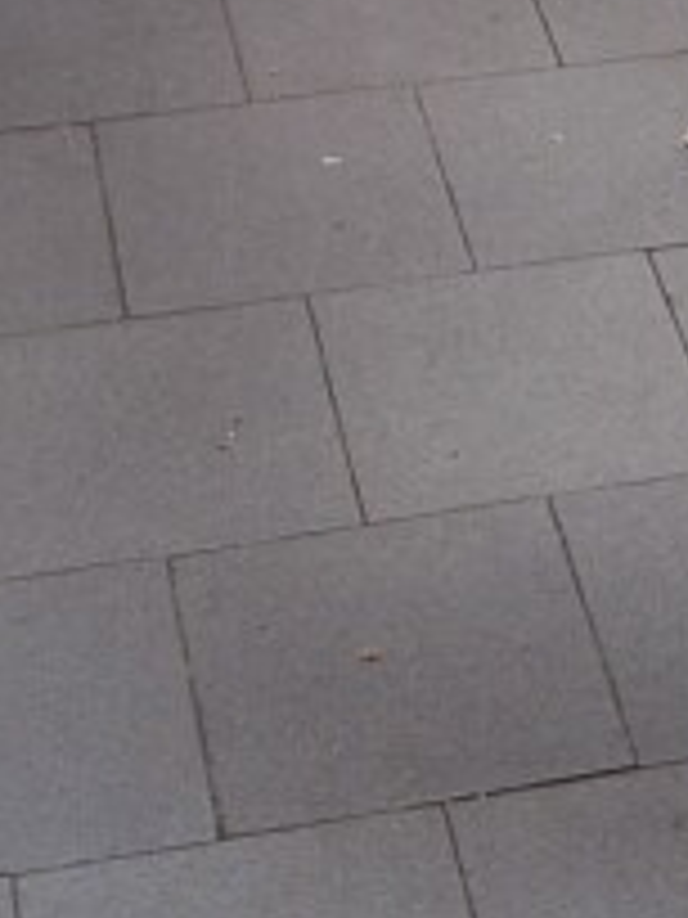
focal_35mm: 135
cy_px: -855
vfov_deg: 12.9
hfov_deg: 10.9
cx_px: 639
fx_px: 3578
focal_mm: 5.54
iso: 200
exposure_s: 1/50
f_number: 1.8
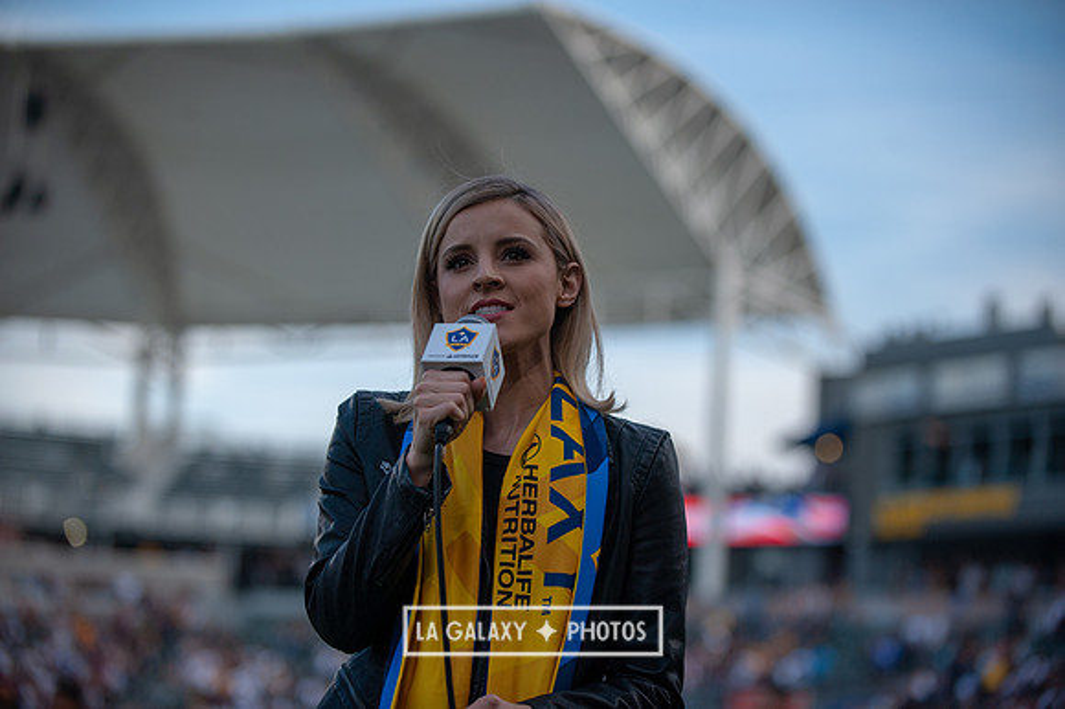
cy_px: 354
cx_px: 532
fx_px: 2809
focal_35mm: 95
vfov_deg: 14.4
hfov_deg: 21.5
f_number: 2.8
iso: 250
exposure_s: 1/1600
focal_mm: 95
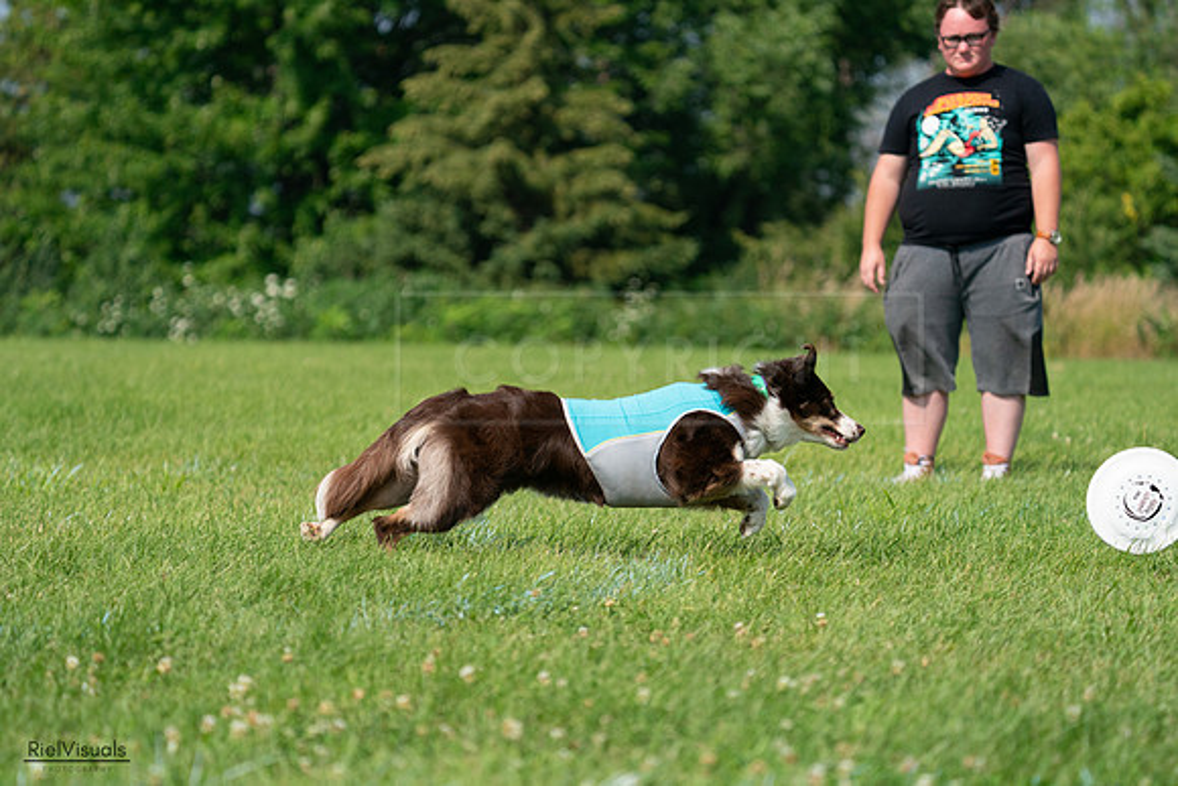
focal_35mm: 200
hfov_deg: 10.3
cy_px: 393
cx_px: 589
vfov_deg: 6.9
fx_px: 6546
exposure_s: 1/4000
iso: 1000
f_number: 5.6
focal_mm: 200
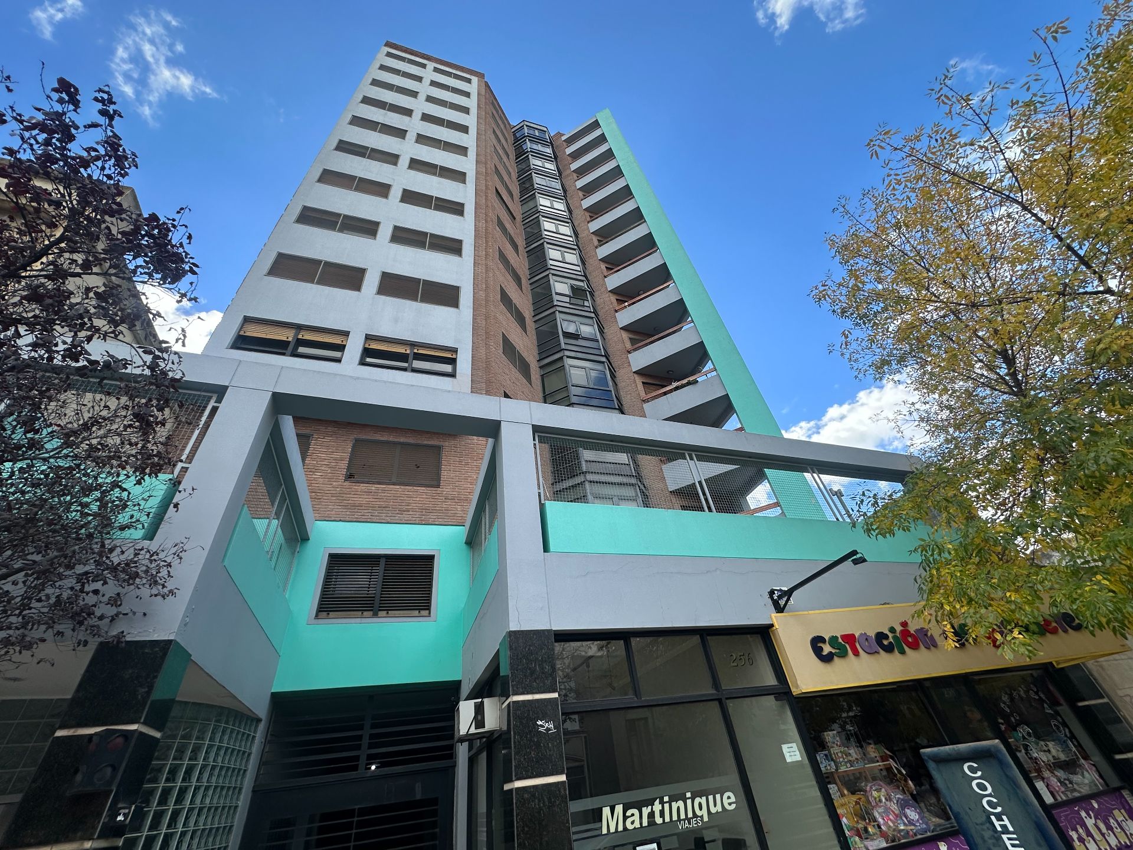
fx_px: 458
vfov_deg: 85.7
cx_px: 566
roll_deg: +9.6
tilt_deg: +40.3
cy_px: 425
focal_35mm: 14
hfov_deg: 102.1
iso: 40
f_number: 2.2
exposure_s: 1/744
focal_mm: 2.22
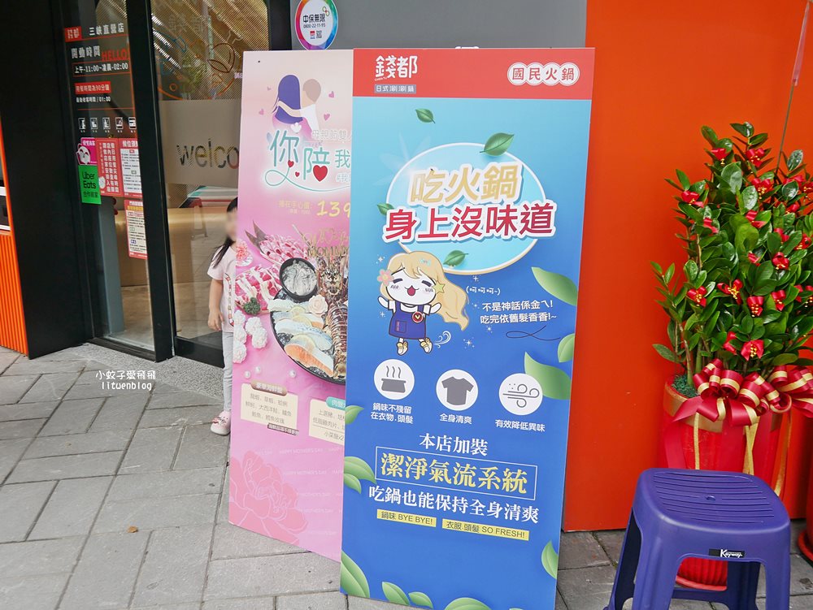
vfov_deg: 41.8
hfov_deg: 53.9
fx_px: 799
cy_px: 305
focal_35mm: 34
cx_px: 406
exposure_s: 1/160
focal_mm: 17
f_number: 4
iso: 200
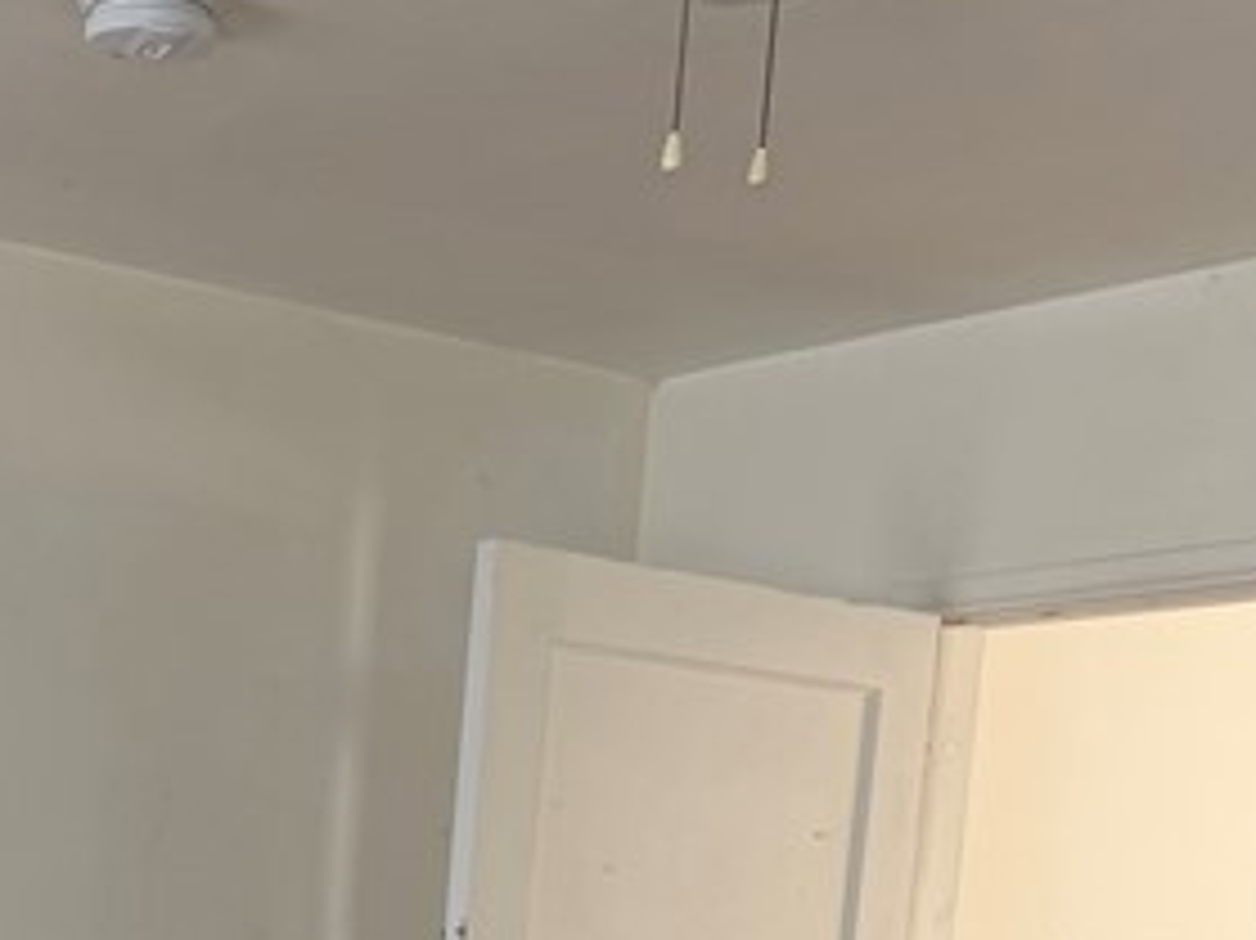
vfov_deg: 14.7
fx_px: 3192
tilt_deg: -9.1
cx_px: -45
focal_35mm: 88
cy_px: 1678
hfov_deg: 21.4
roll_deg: -2.2
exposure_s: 1/121
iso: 125
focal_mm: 6.76
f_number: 1.78
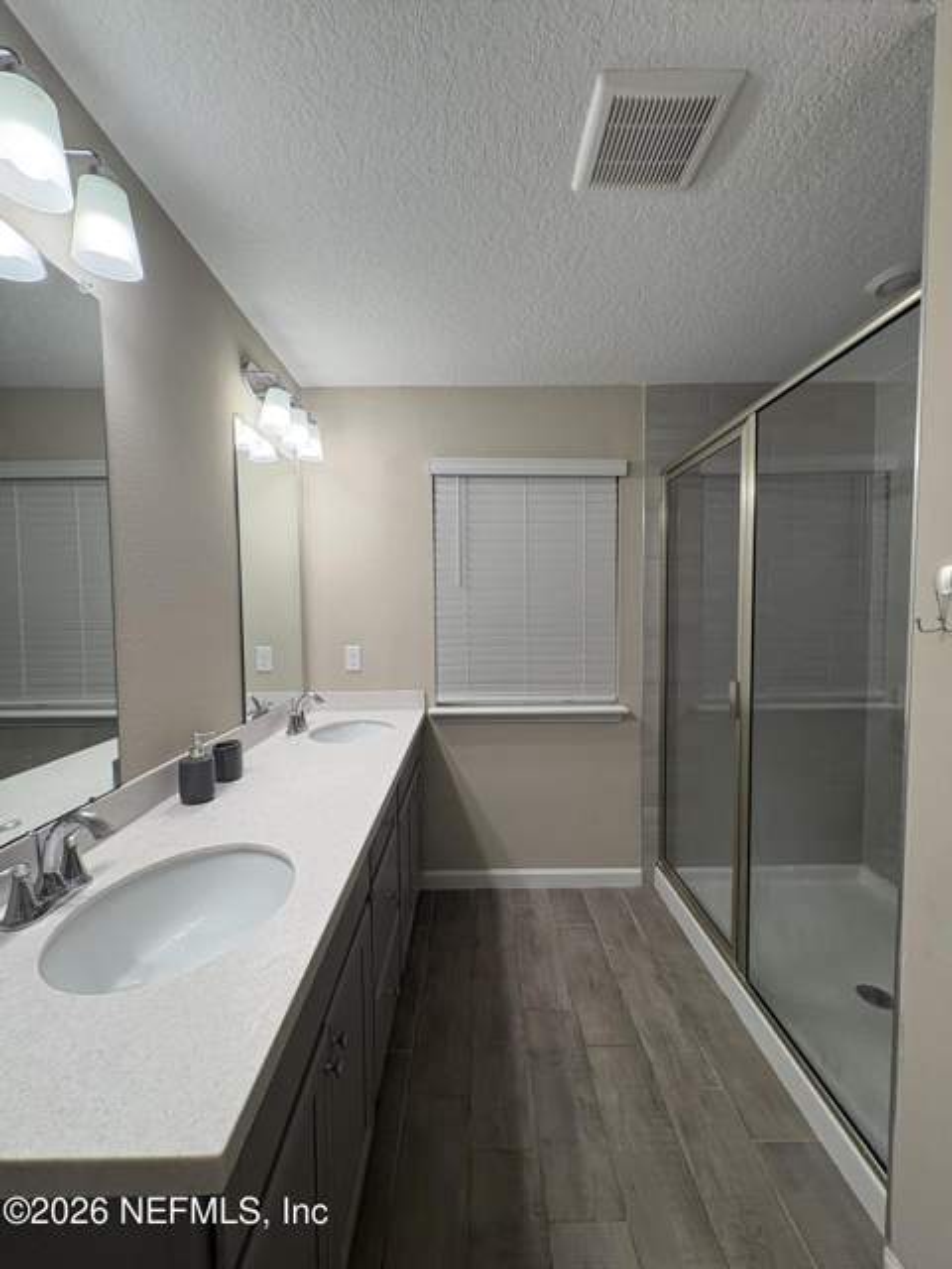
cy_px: 634
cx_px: 476
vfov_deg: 102.1
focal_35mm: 14
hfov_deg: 85.7
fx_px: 513
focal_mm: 2.22
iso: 125
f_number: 2.2
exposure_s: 1/120
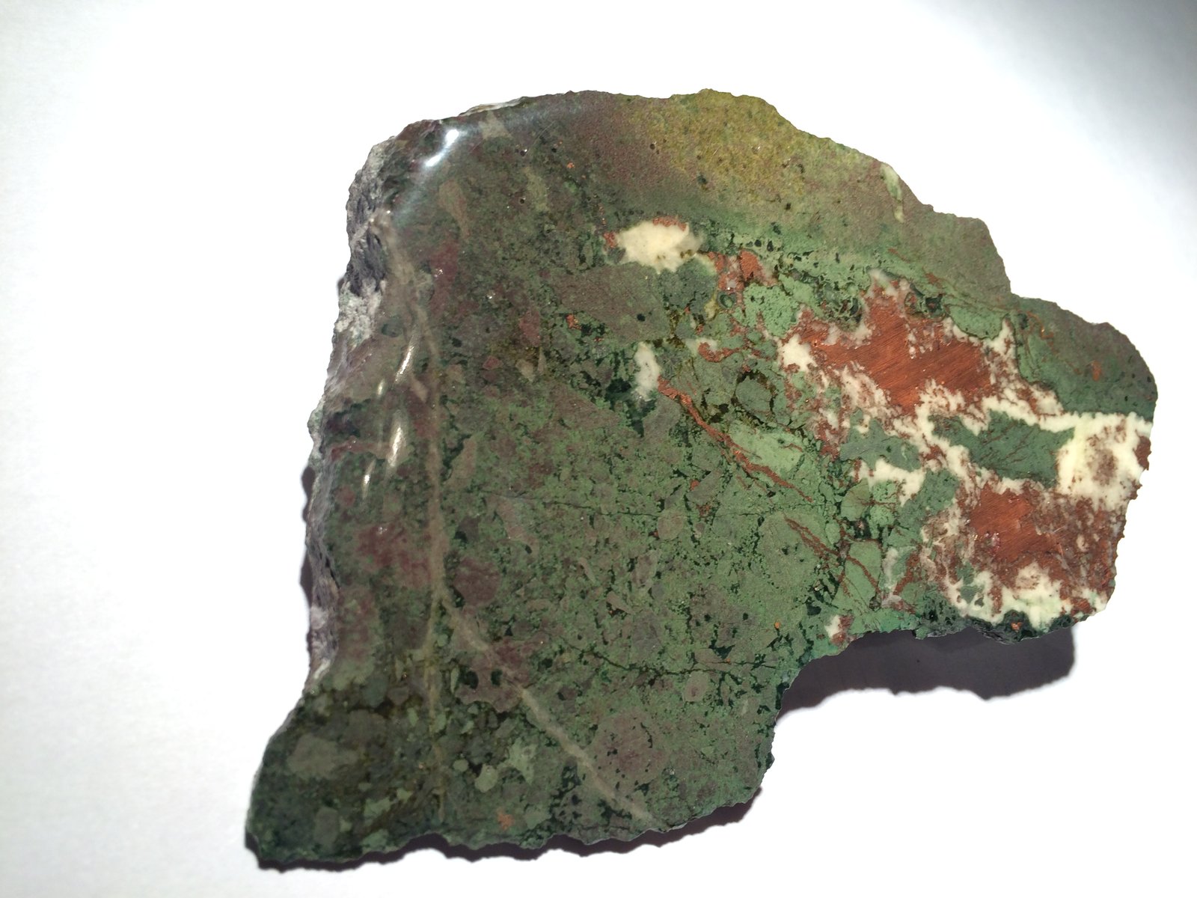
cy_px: 449
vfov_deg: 48.2
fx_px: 1003
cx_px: 598
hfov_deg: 61.7
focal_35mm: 29
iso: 40
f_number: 2.2
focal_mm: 4.15
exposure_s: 1/40
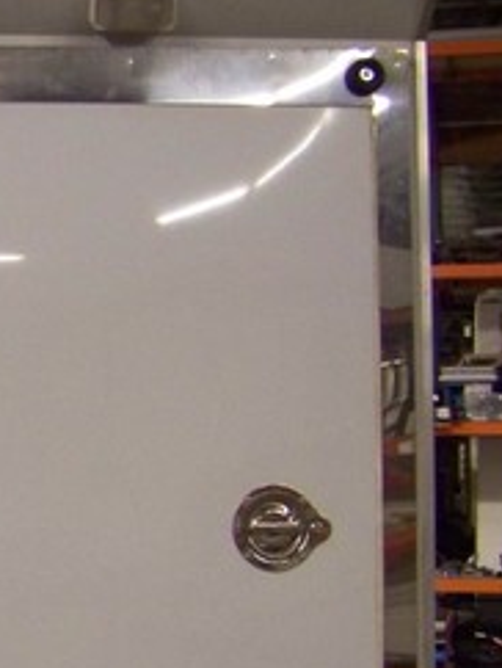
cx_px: -295
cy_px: 545
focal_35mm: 104
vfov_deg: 18.7
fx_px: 2007
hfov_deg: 13.3
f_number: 2.8
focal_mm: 5.85
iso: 291
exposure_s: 1/30
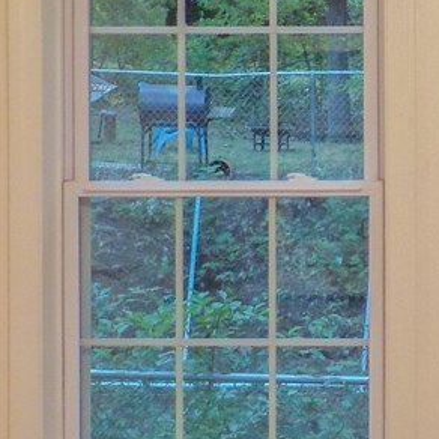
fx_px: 1334
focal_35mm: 93
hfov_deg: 18.0
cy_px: 322
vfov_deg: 18.6
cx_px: 480
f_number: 3.3
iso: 220
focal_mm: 4.1
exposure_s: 1/30
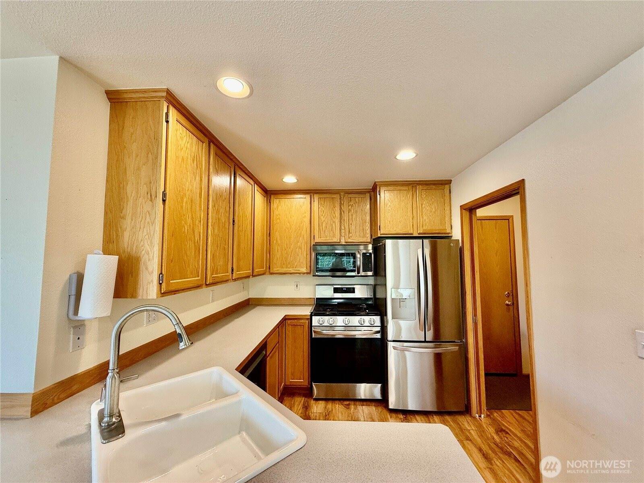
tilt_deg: +3.1
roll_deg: -0.3
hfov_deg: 102.1
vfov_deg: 85.7
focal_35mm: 14
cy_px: 242
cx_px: 322
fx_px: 260
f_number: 2.2
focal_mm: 2.22
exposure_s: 1/60
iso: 200
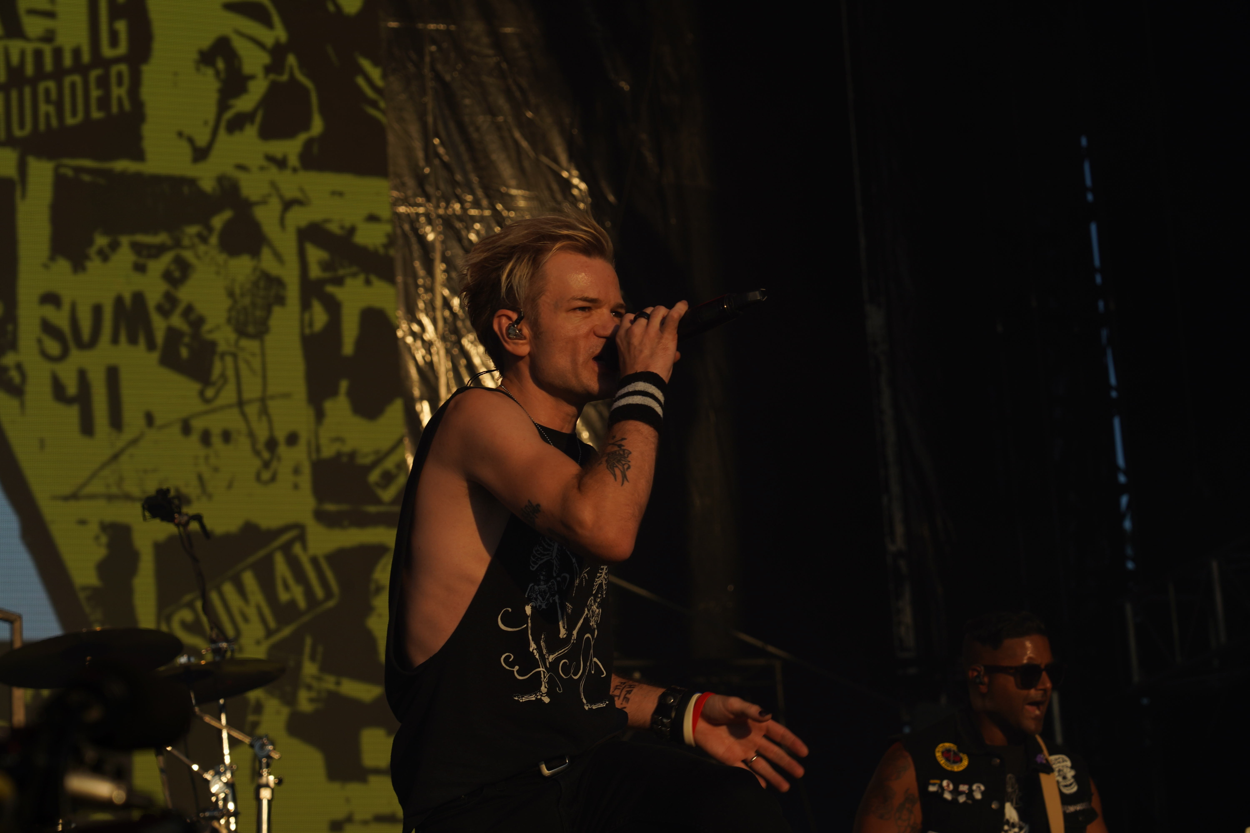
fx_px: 3646
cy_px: 416
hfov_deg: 19.5
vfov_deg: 13.0
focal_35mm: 105
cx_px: 625
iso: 100
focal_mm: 105
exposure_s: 1/500
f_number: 8
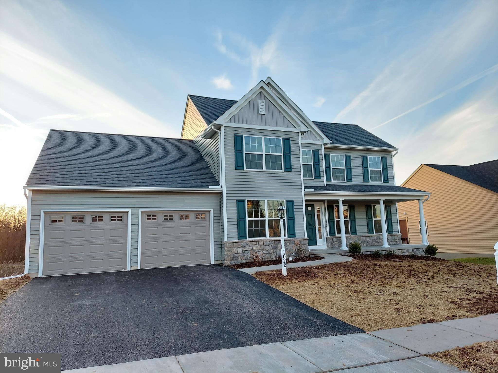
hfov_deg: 71.6
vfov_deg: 56.8
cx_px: 249
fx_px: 345
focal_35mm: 24
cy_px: 186
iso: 50
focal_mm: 5.23
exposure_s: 1/120
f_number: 1.8
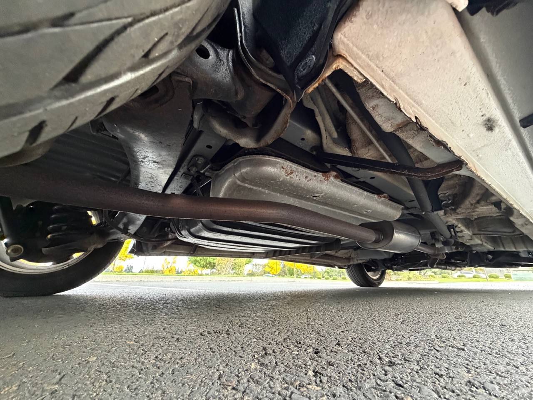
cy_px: 200
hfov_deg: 102.1
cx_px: 266
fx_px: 216
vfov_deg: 85.7
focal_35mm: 14
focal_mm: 2.22
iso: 800
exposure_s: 1/60
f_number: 2.2
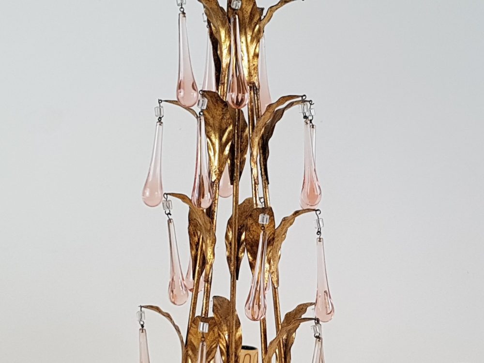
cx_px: 242
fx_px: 364
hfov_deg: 67.3
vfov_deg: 53.1
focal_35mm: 26
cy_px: 182
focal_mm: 4.2
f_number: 1.7
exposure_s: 1/100
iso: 80
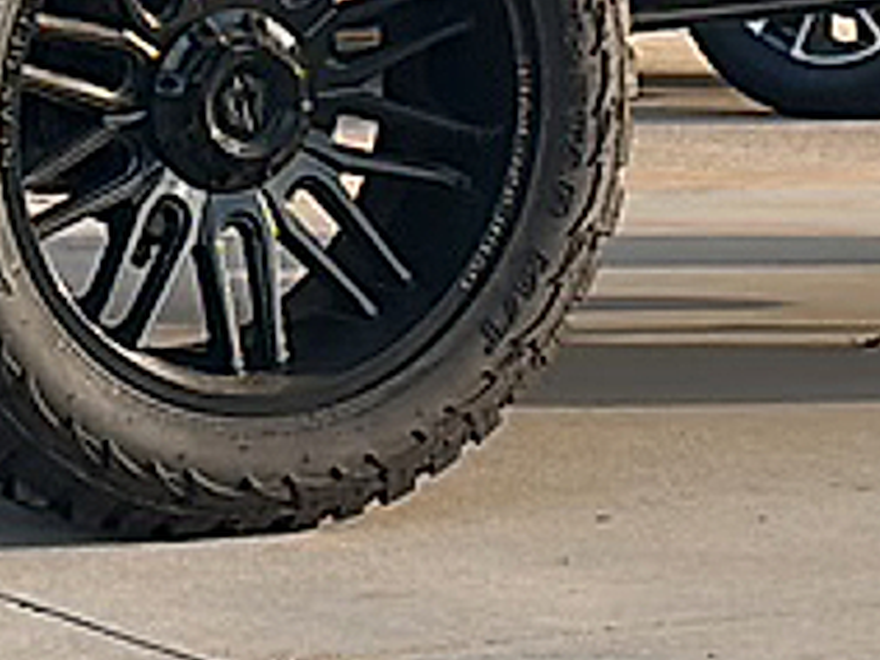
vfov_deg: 8.6
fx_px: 4245
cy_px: -498
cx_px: 855
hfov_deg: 11.7
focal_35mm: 167
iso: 80
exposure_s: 1/1996
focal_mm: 6.86
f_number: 1.78
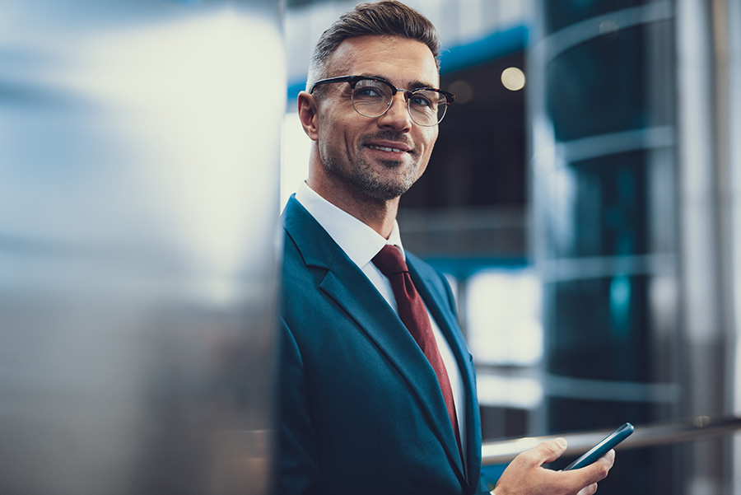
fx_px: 1030
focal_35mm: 50
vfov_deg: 27.0
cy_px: 248
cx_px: 370
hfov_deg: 39.6
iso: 400
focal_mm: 50
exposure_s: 1/80
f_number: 1.4
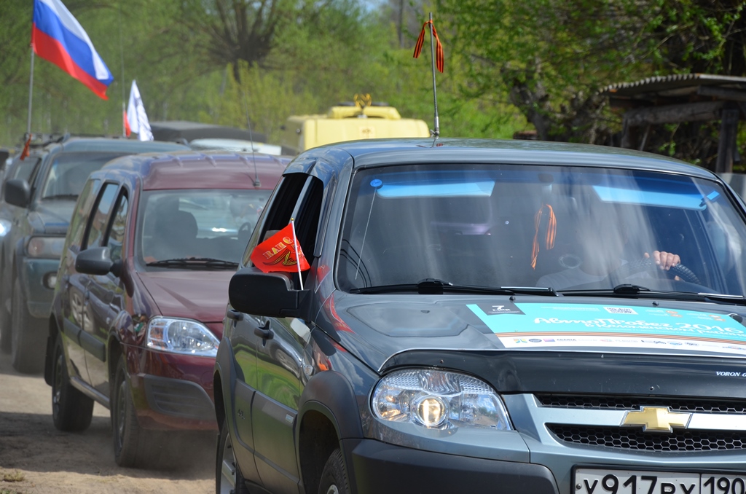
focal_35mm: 158
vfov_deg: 8.7
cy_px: 247
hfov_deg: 13.1
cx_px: 373
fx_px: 3257
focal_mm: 105
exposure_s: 1/800
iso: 200
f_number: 7.1
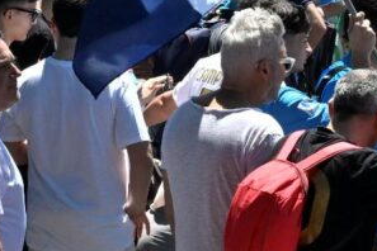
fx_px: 2492
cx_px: -137
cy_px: -147
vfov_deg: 5.7
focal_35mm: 238
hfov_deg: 8.5
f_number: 11
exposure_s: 1/500
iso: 500
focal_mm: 46
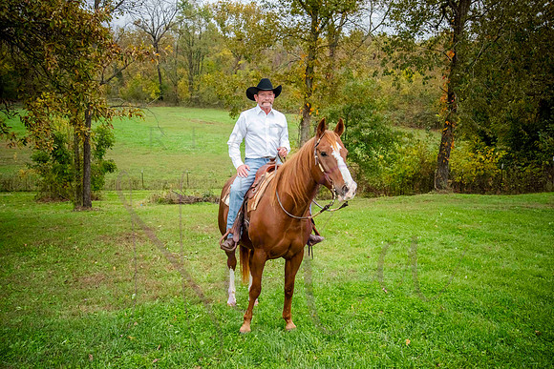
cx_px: 277
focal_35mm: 38
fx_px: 585
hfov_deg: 50.7
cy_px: 184
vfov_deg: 35.1
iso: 1250
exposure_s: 1/400
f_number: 8
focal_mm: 38
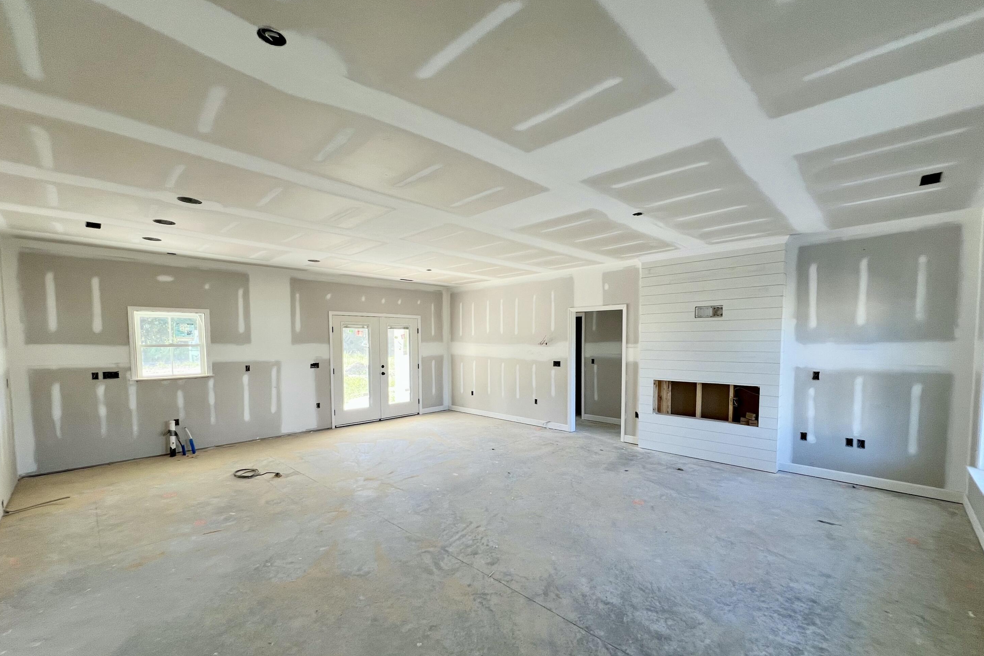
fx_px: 383
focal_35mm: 14
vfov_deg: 81.0
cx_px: 496
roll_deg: +1.2
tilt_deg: -3.4
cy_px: 361
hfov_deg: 104.2
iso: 64
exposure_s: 1/99
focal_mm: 1.57
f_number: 1.8
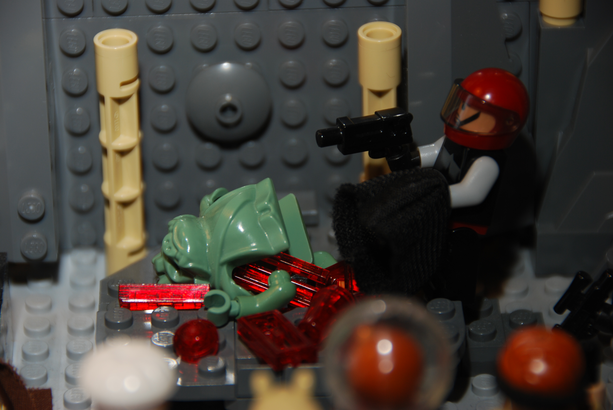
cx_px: 306
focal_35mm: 300
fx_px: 5114
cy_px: 205
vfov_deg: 4.6
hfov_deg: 6.9
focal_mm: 200
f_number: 5.6
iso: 100
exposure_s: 1/125
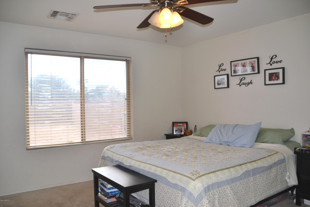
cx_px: 155
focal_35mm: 30
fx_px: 258
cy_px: 104
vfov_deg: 43.6
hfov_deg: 61.9
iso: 100
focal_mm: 20
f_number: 5
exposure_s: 1/200
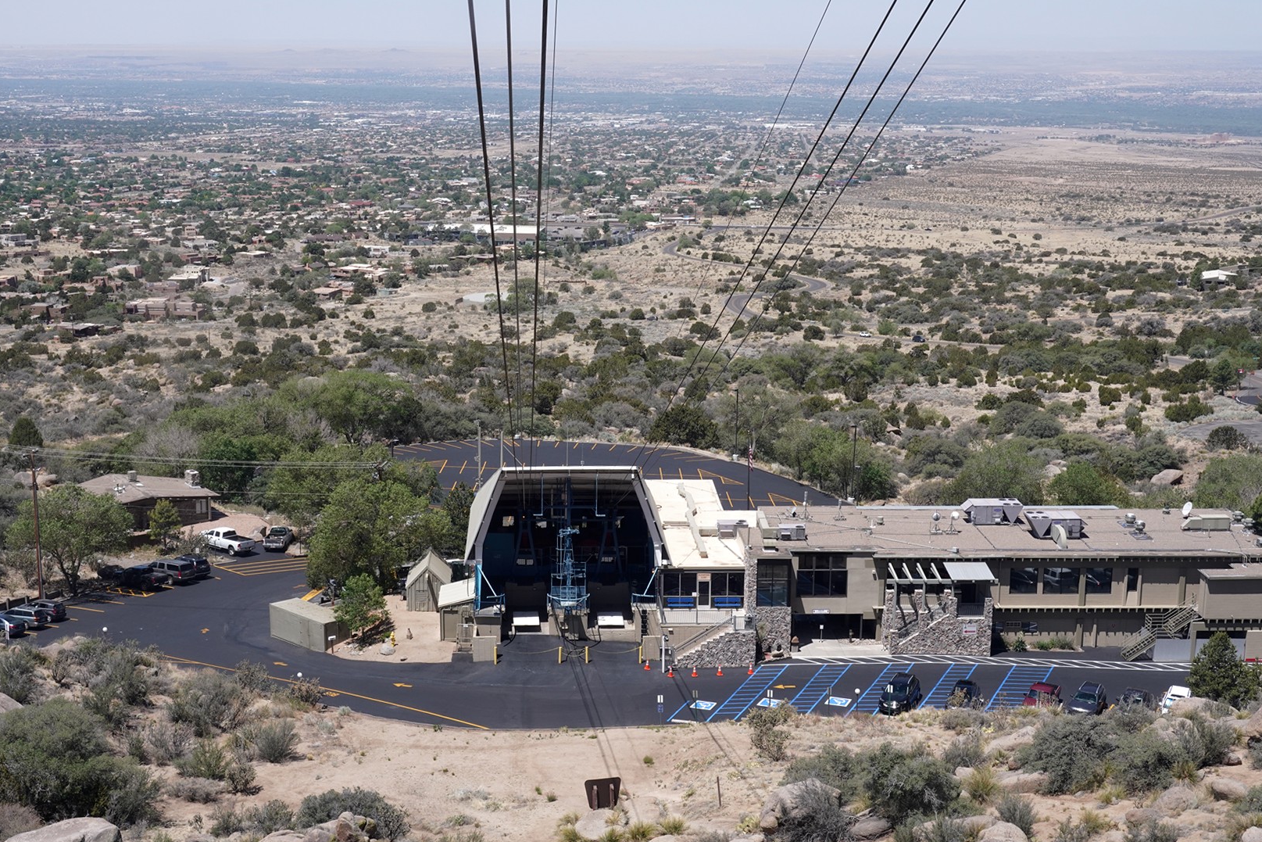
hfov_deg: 38.2
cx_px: 603
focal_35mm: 52
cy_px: 420
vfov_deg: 26.0
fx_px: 1823
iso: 640
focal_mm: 42
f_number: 14
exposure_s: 1/320
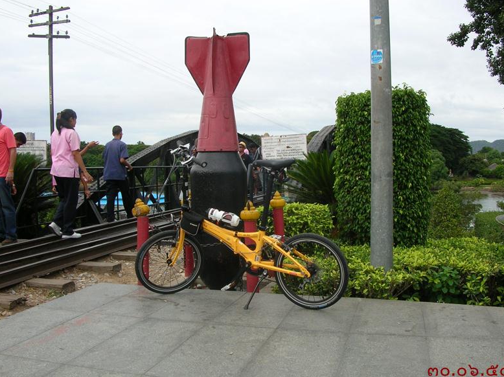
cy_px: 188
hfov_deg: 51.4
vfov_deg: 39.6
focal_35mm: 36
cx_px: 257
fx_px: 524
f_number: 5.6
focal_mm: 5.8
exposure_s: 1/190
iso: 50
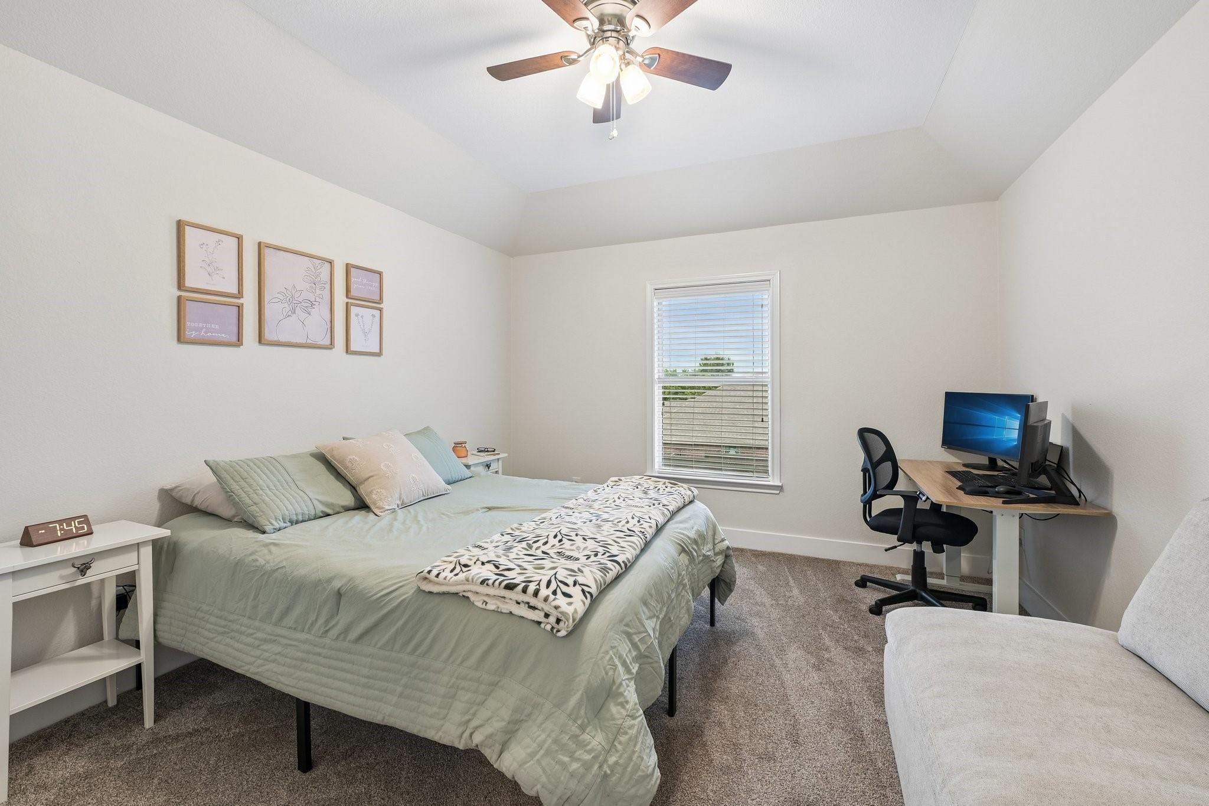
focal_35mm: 14
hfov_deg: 104.3
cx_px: 604
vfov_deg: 81.2
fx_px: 470
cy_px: 403
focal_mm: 14
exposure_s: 1/8
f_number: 8
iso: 400
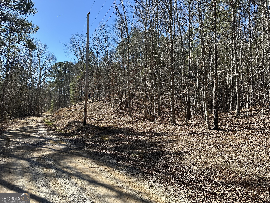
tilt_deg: +2.2
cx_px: 135
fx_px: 187
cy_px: 102
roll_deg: -0.8
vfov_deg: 56.8
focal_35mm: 24
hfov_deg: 71.6
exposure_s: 1/1916
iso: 80
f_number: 1.78
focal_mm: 6.86
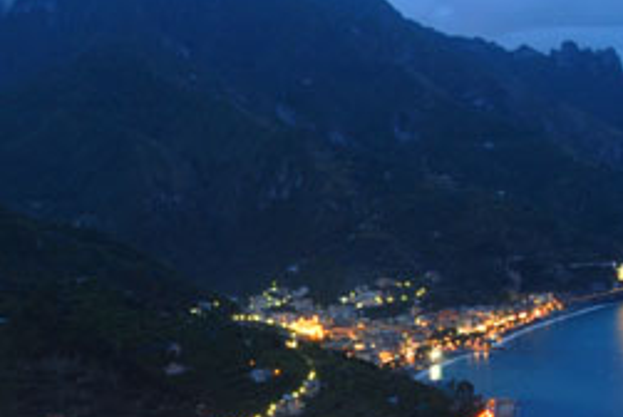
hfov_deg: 22.8
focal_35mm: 89
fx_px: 1542
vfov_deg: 15.3
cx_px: 251
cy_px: 309
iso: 100
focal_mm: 24
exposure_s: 14
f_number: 10
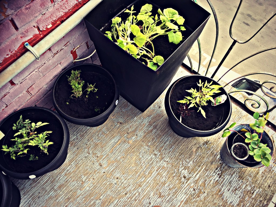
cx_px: 138
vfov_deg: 48.2
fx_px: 231
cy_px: 104
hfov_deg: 61.7
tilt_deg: -66.0
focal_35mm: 29
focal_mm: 4.15
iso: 32
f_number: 2.2
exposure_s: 1/60
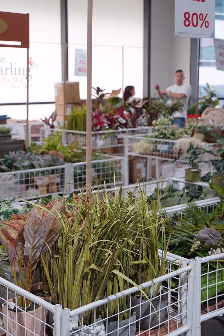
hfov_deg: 24.4
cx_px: 60
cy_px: 145
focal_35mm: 55
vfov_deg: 36.2
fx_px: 513
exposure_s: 1/60
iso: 320
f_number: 4
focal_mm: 35
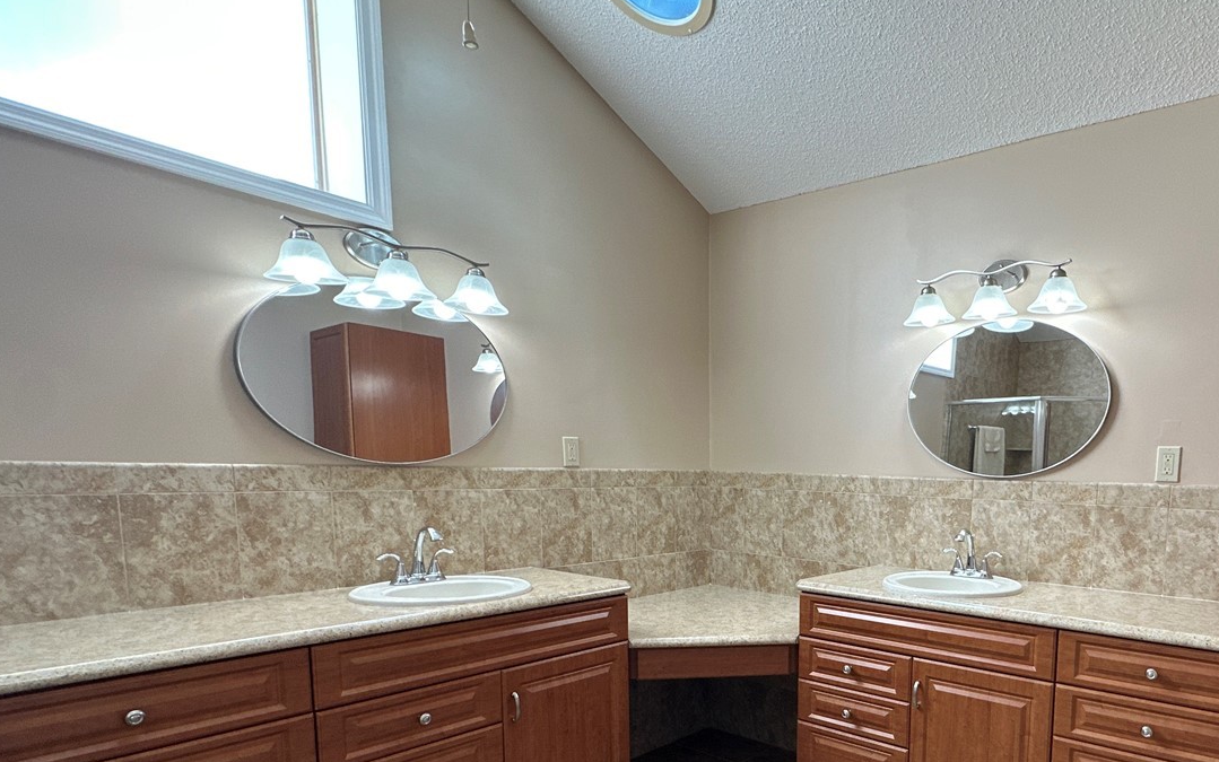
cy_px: 558
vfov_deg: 53.0
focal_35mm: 22
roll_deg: -2.0
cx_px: 838
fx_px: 731
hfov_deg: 76.4
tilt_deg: -6.9
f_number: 2.2
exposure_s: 1/120
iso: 125
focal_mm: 2.22
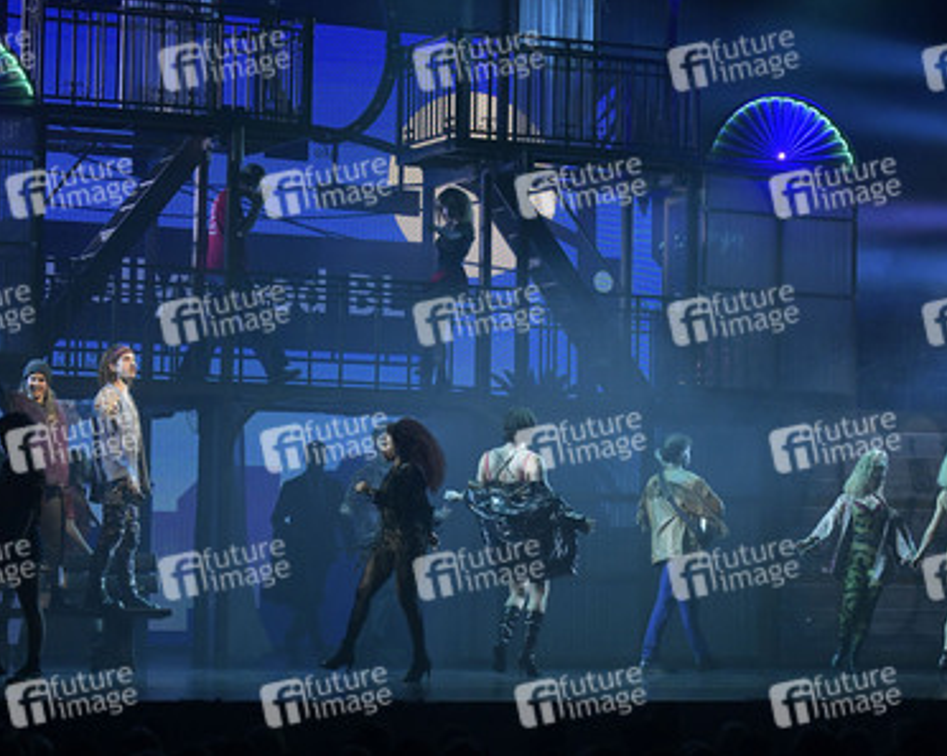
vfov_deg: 16.9
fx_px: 2549
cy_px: 379
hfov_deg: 21.0
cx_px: 513
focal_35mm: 91
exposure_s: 1/400
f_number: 5.6
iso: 3200
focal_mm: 80
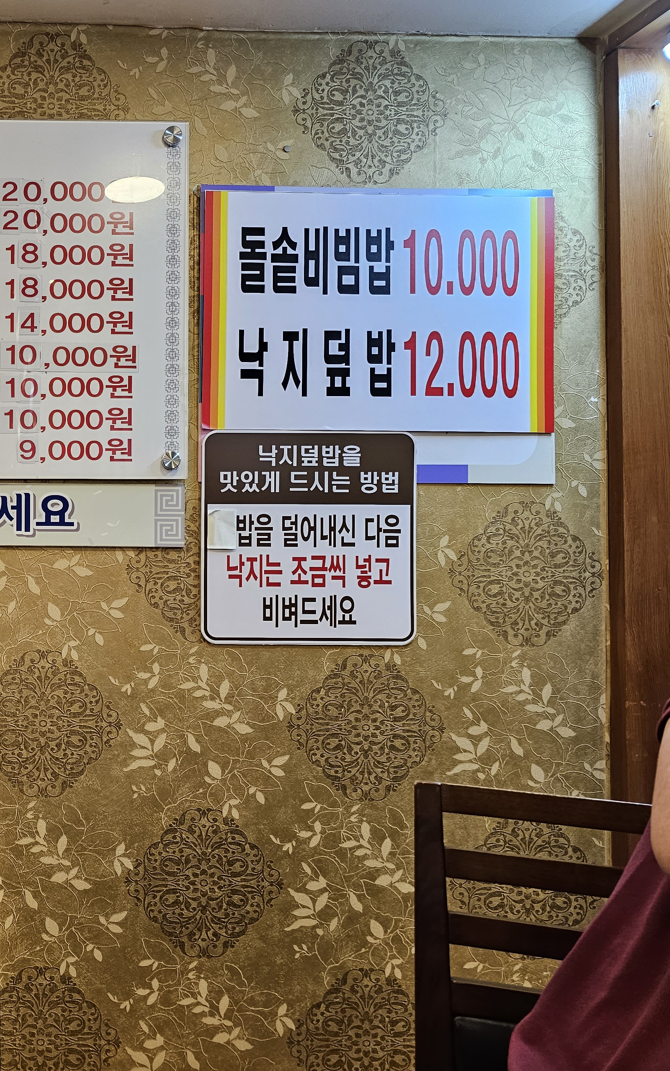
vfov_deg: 58.1
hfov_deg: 34.3
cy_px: 536
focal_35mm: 33
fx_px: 964
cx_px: -24
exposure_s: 1/120
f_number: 1.7
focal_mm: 6.3
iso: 160
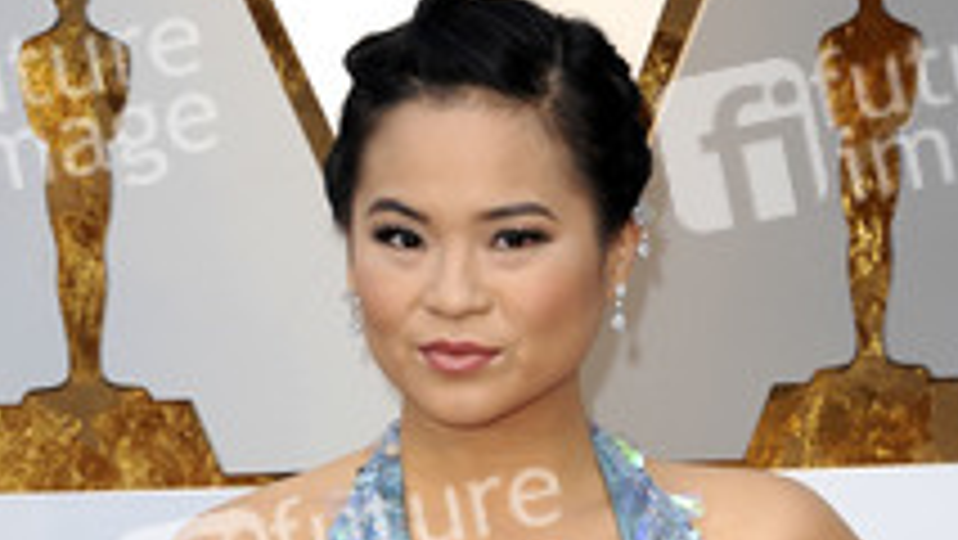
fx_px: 6099
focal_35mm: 240
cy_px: 801
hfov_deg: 9.0
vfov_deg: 5.0
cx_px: 479
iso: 800
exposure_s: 1/250
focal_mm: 122
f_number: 9
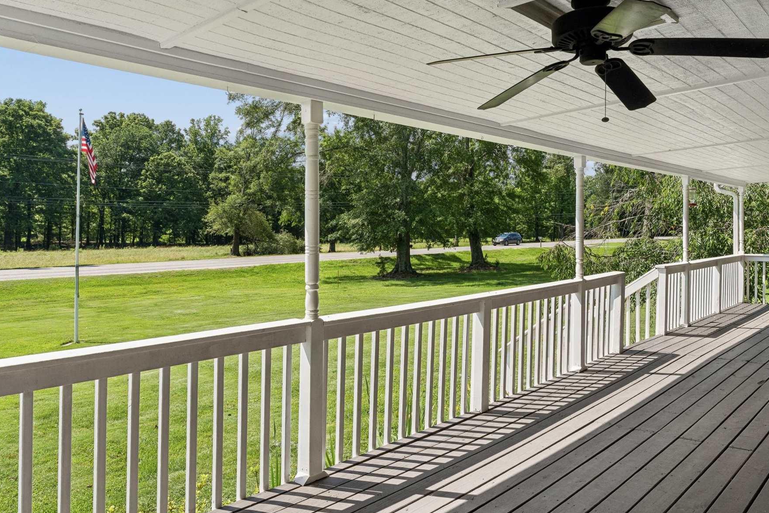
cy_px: 229
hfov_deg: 64.7
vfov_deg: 46.3
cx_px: 472
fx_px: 598
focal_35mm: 28
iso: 400
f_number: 13
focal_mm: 16
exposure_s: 1/250
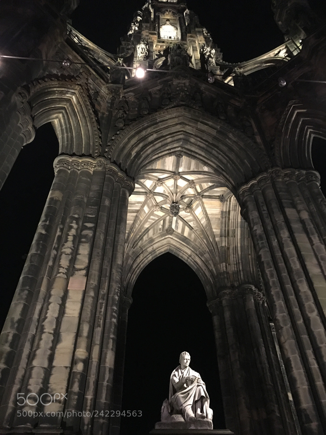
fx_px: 364
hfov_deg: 48.2
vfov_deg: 61.7
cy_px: 218
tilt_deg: +46.1
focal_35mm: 29
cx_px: 163
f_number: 2.2
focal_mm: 4.15
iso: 500
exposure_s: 1/17
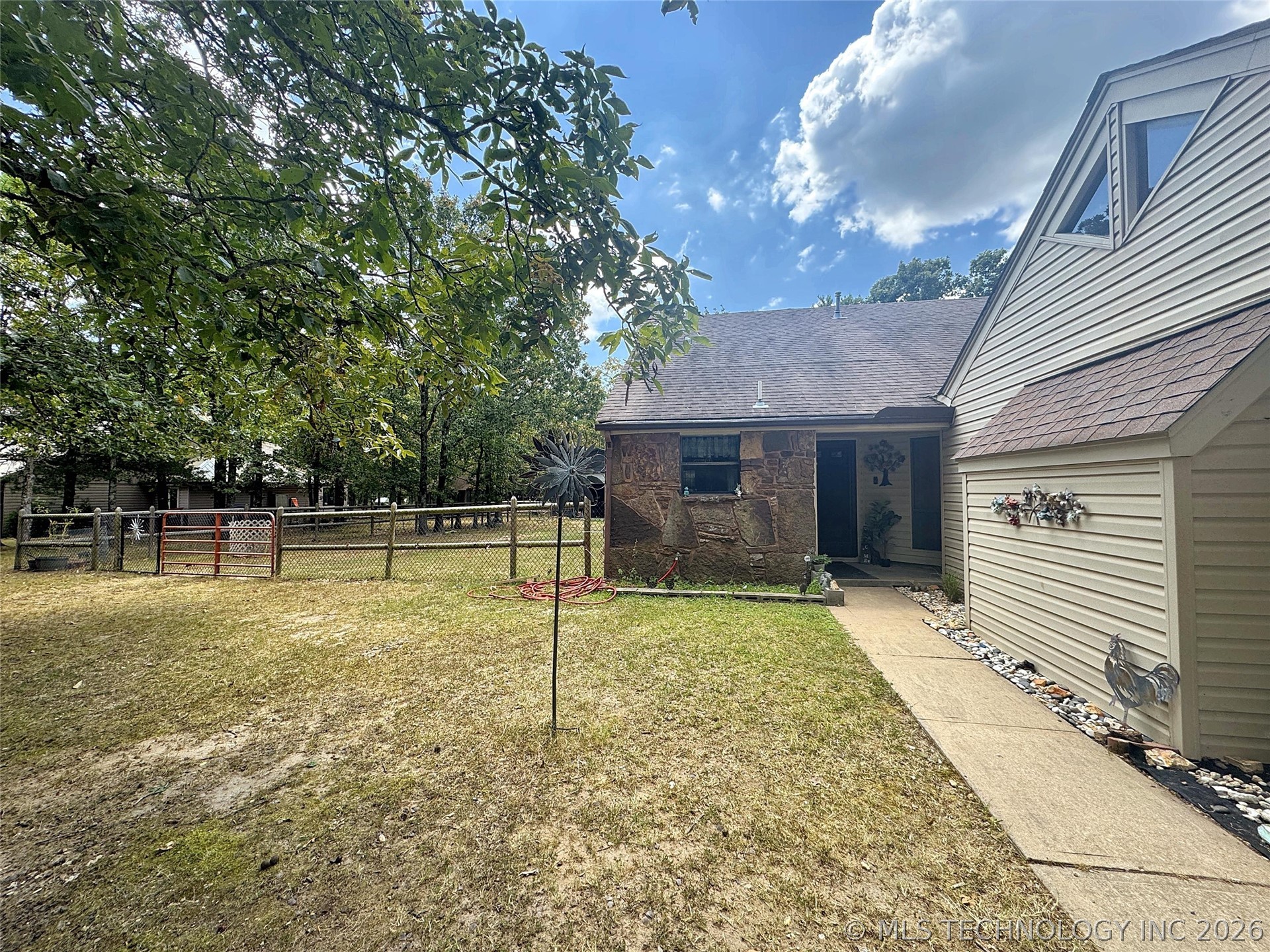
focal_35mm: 14
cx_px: 635
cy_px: 476
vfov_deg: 85.7
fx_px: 514
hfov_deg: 102.1
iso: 40
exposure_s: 1/340
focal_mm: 2.2
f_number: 2.2
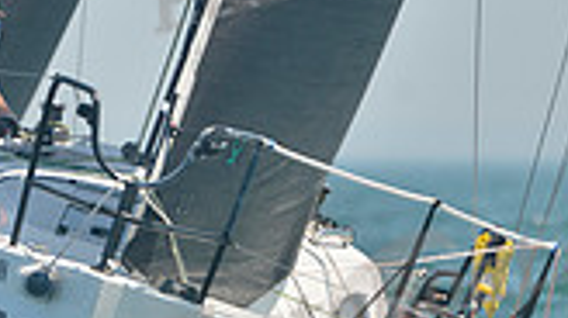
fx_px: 13426
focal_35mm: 892
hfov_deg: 2.4
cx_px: -28
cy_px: 171
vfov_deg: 1.4
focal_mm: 240
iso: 280
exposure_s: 1/1000
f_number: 7.1
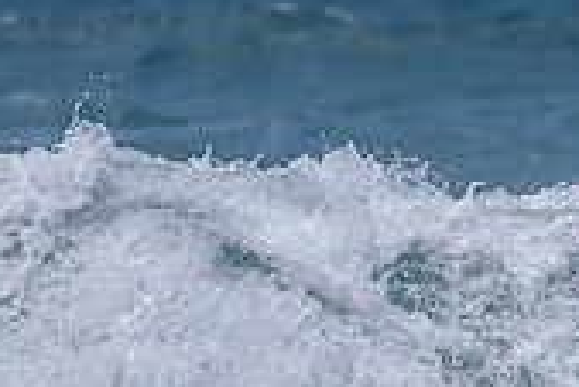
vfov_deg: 0.7
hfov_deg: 1.0
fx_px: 33932
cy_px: 405
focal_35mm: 2108
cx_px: 917
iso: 110
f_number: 5.6
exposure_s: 1/2000
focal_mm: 500
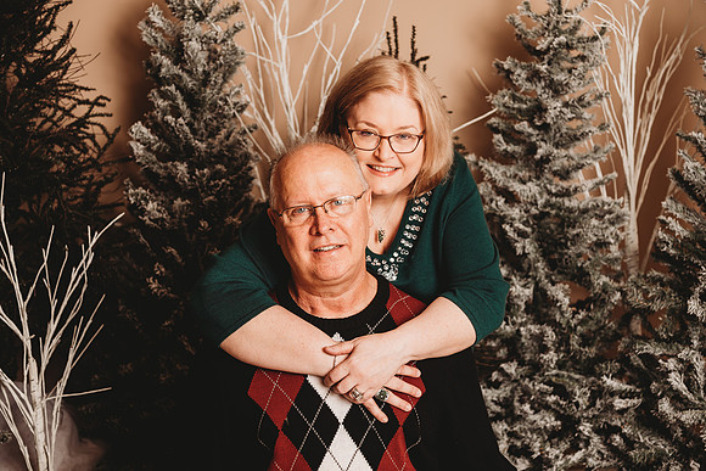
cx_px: 353
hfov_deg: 34.5
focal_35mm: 58
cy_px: 236
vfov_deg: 23.4
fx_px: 1138
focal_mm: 58
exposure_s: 1/160
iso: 100
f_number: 4
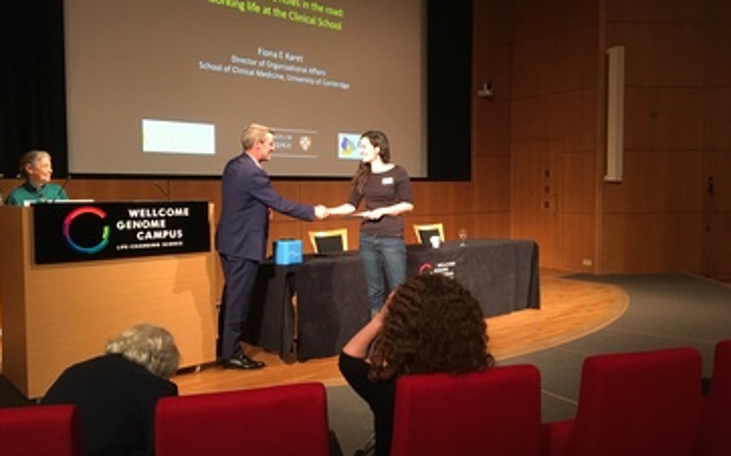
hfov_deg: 61.3
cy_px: 218
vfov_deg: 40.6
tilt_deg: -3.9
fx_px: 617
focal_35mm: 31
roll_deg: -0.3
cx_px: 364
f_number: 2.2
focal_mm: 4.15
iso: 200
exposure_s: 1/25
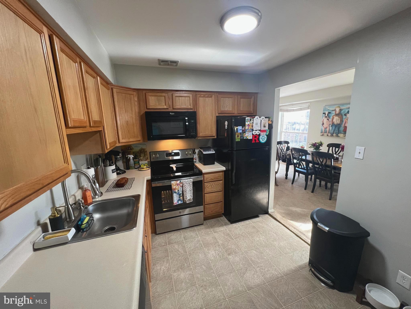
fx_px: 154
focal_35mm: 13
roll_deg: +1.5
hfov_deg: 106.2
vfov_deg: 89.9
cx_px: 206
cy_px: 154
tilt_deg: -10.8
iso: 320
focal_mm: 1.57
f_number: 1.8
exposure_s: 1/60
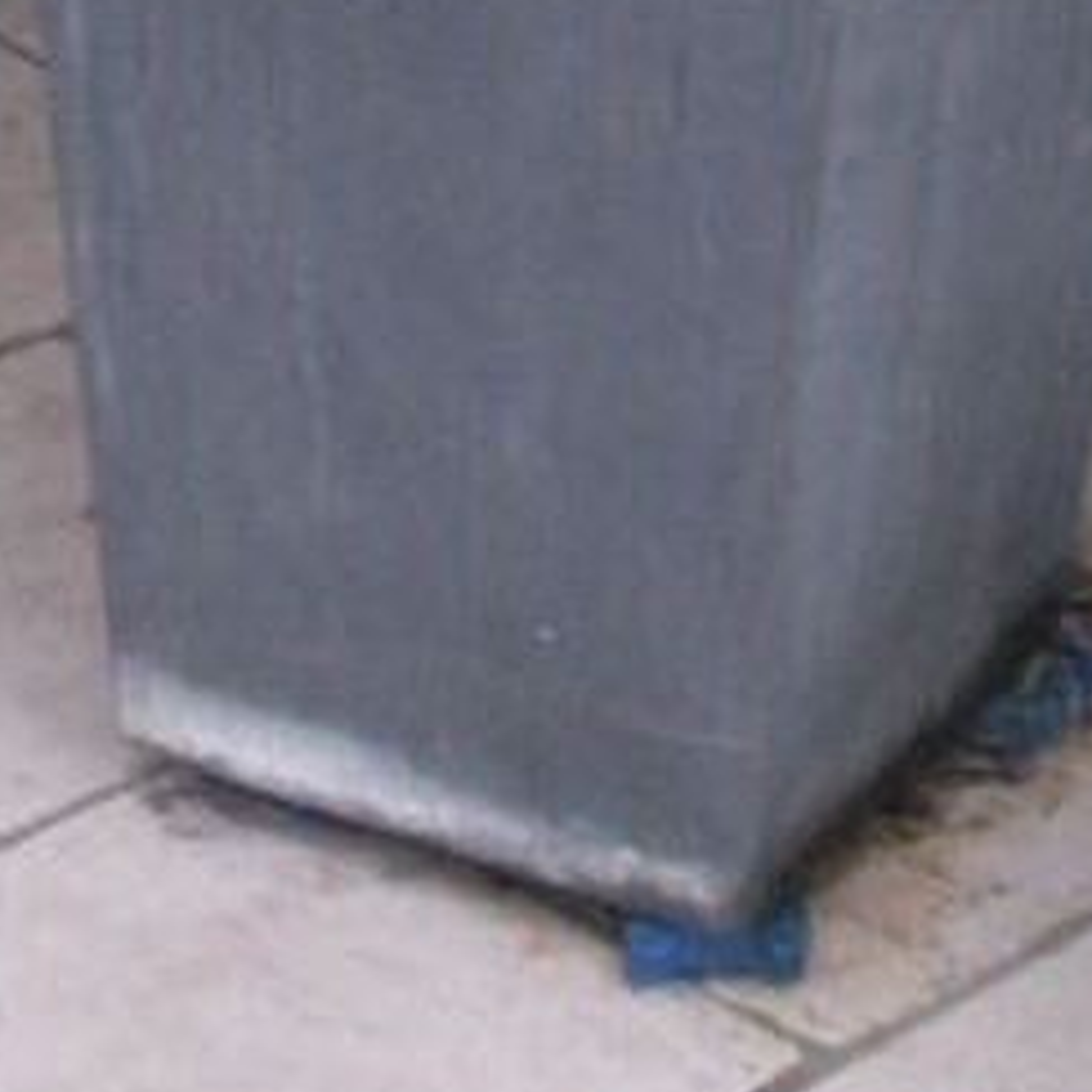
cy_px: -1443
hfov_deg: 10.0
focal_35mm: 174
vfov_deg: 9.1
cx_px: 577
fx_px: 6210
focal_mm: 6.3
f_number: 3.5
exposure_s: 1/39.5
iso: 400
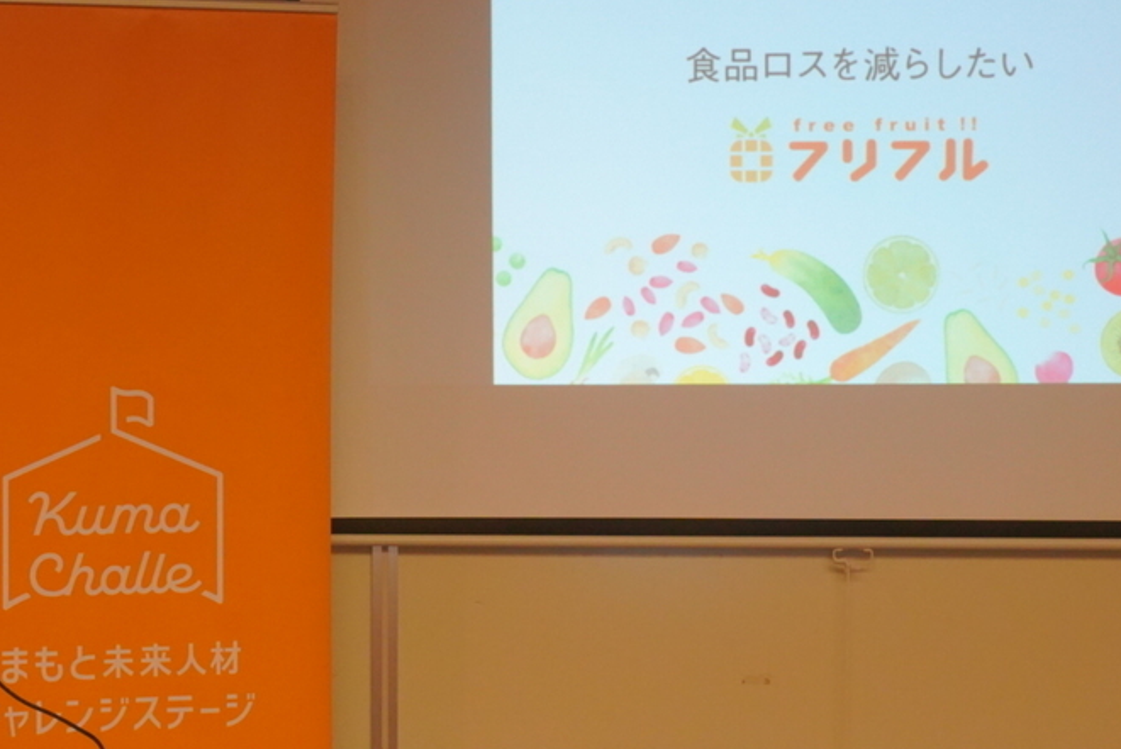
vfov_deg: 15.4
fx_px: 2774
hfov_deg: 22.6
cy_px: 390
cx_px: 248
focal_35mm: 89
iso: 8000
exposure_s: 1/60
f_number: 13
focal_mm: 49
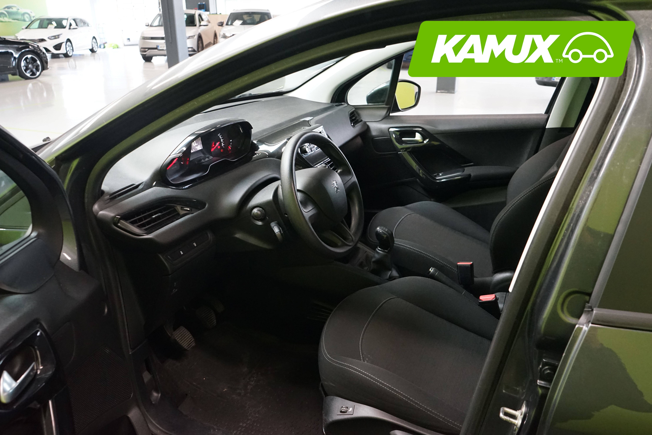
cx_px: 326
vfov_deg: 46.4
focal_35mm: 28
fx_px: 507
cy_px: 218
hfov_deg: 65.5
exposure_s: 1/30
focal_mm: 28
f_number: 7.1
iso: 5000
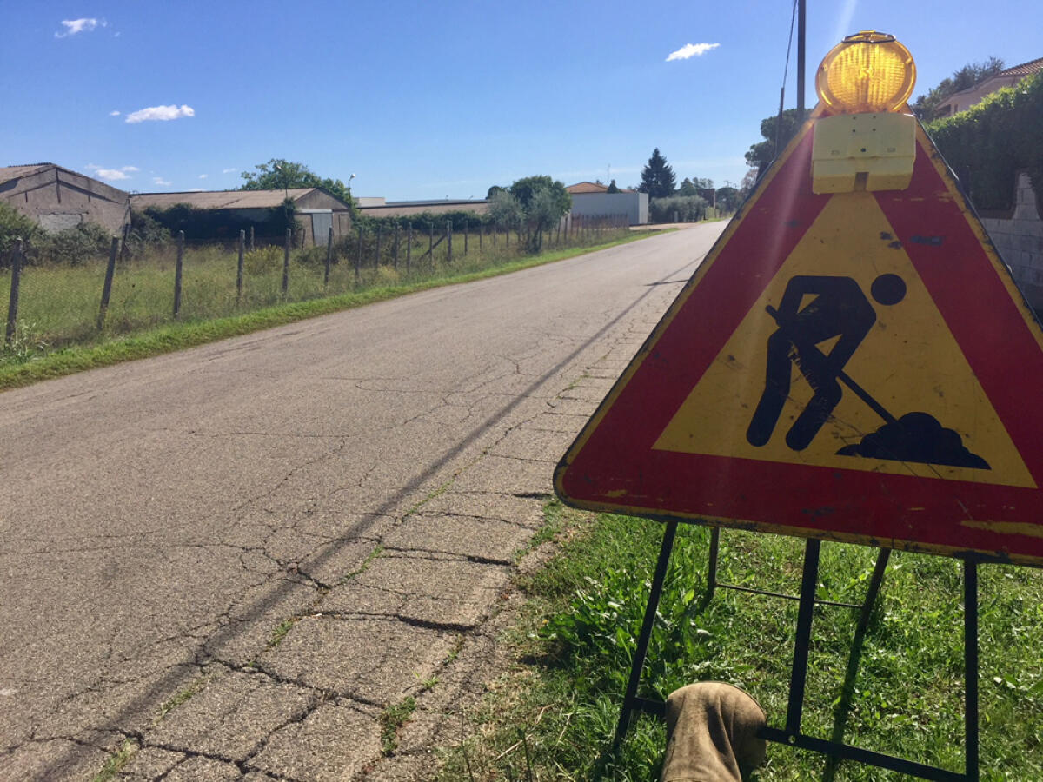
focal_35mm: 29
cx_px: 522
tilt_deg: -11.1
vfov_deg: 48.2
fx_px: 874
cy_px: 391
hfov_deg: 61.7
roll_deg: +1.3
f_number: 2.2
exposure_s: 1/3049
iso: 32
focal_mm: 4.15
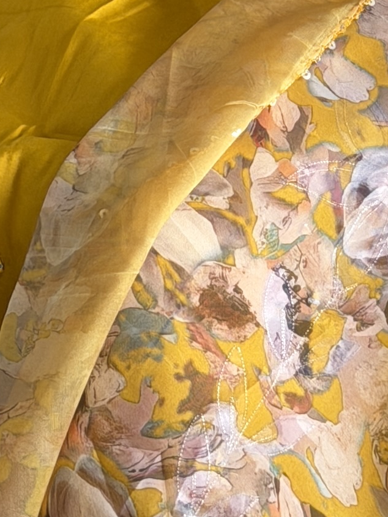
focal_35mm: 229
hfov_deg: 6.5
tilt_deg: -14.0
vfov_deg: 8.3
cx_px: 309
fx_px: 3422
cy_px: -397
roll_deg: -2.4
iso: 100
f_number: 1.78
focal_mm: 6.76
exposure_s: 1/121
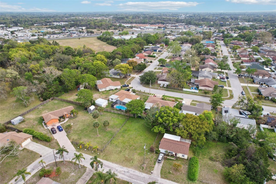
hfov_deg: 78.6
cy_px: 92
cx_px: 138
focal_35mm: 22
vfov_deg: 57.2
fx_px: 169
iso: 150
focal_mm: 8.4
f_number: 2.8
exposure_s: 1/800
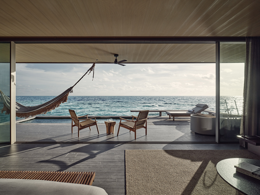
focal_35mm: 18
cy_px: 98
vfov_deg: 71.6
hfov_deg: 87.8
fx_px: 135
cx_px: 130
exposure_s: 1/320
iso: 100
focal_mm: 23
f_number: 13
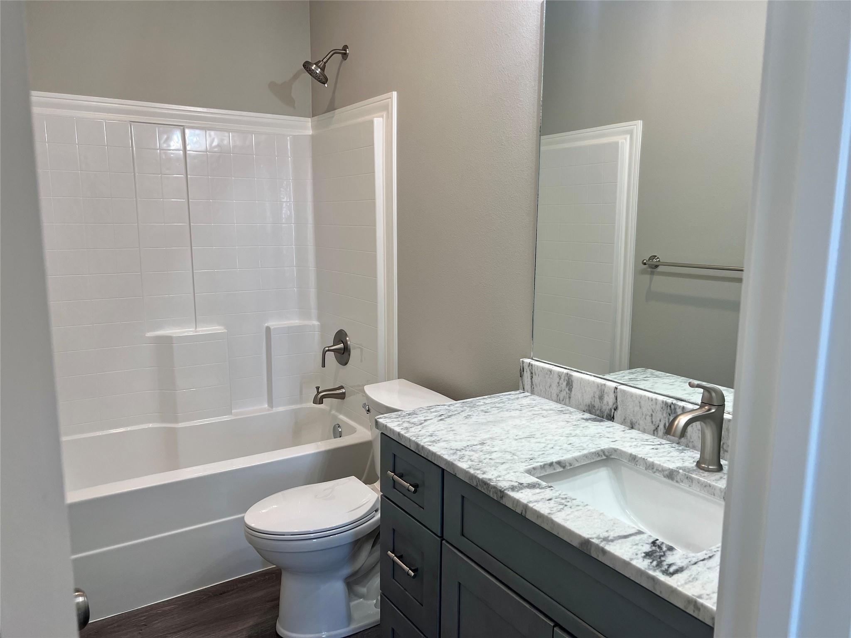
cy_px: 319
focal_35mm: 26
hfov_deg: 67.3
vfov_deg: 53.1
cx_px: 426
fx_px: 639
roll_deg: -0.3
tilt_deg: -8.8
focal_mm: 5.7
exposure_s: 1/125
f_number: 1.5
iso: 64
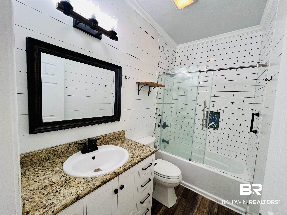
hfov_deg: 106.2
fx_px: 108
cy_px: 108
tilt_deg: -4.9
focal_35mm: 13
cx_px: 144
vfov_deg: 89.9
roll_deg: -2.9
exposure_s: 1/120
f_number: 1.8
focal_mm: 1.57
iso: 160
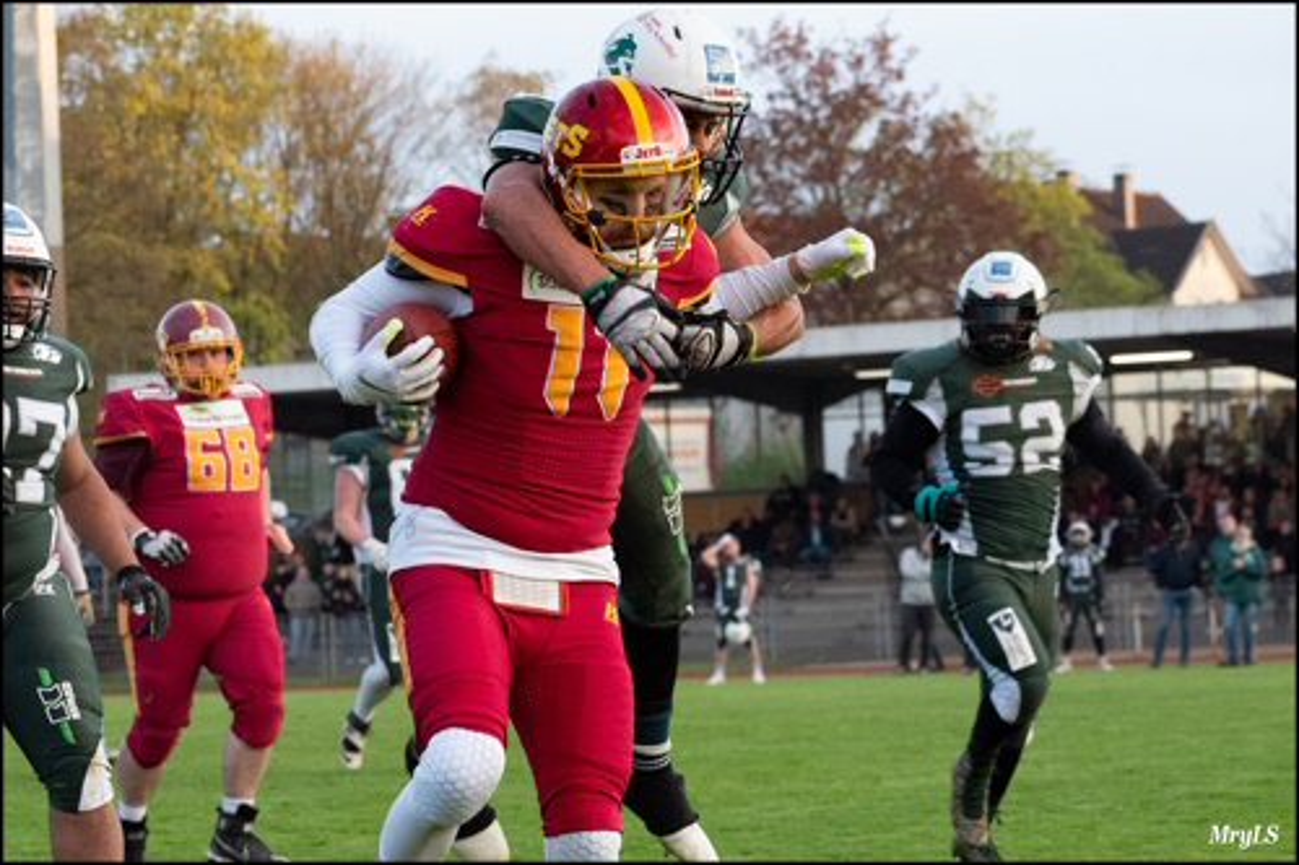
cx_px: 650
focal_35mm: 142
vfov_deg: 9.7
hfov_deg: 14.5
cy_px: 432
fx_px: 5122
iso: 5000
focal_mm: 95
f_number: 8
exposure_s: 1/800
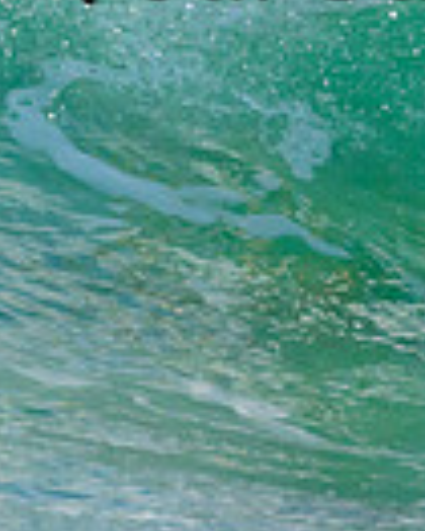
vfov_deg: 0.6
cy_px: -290
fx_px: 52250
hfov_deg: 0.5
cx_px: 267
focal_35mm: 3327
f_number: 11
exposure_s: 1/2000
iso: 1400
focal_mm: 620
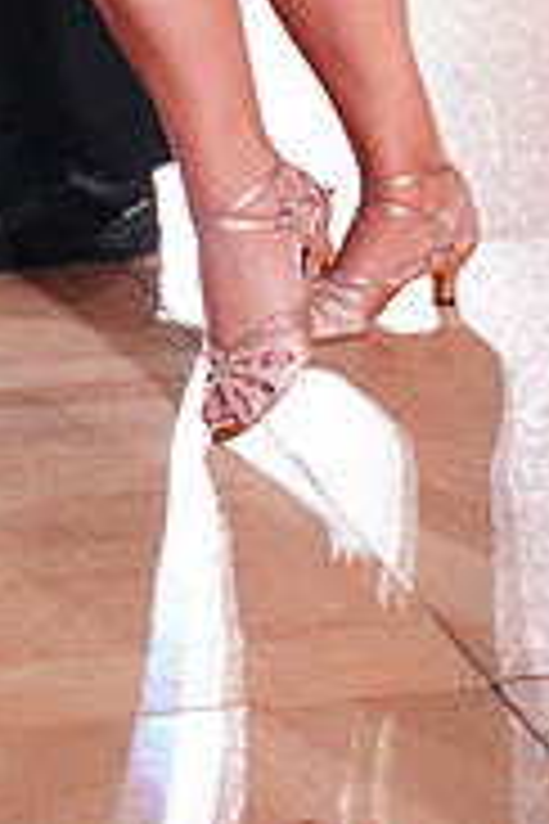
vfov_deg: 9.0
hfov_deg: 6.2
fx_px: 5078
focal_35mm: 222
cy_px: -468
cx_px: -7
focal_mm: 70
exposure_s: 1/500
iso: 2000
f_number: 2.8
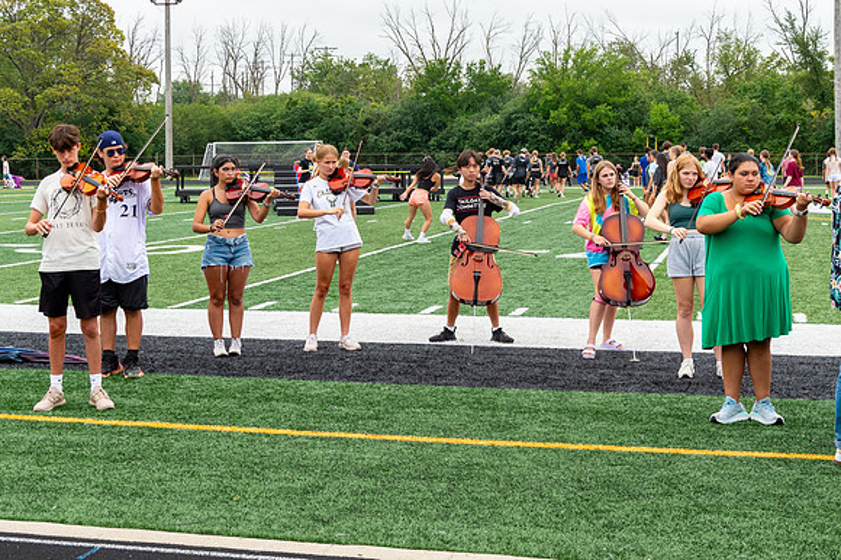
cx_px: 463
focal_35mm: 55
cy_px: 175
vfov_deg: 24.4
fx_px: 1283
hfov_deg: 36.2
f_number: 10
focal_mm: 40
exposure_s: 1/640
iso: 1000
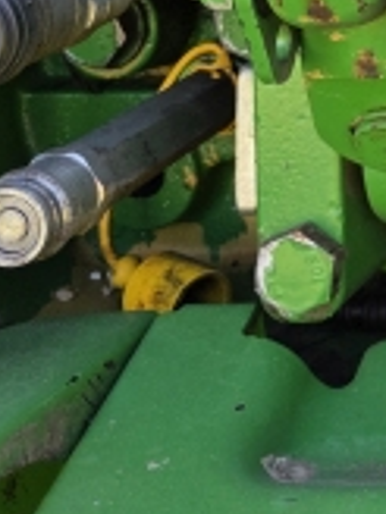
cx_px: 778
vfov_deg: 16.6
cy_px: -260
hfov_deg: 12.1
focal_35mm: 108
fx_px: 1606
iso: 50
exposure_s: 1/359
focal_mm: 6.3
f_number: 1.7
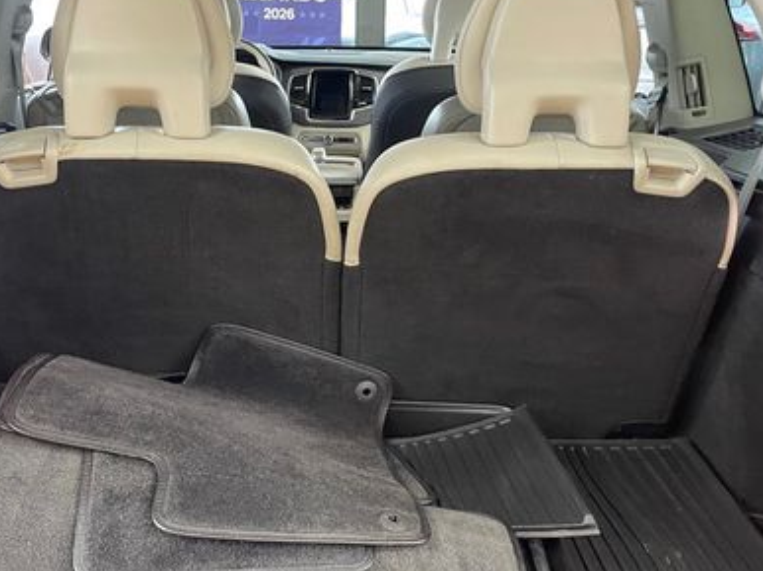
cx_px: 337
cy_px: 289
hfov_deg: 43.8
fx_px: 948
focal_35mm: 43
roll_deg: -1.0
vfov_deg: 33.6
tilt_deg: -19.7
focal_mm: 4.2
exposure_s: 1/60
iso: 320
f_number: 1.6
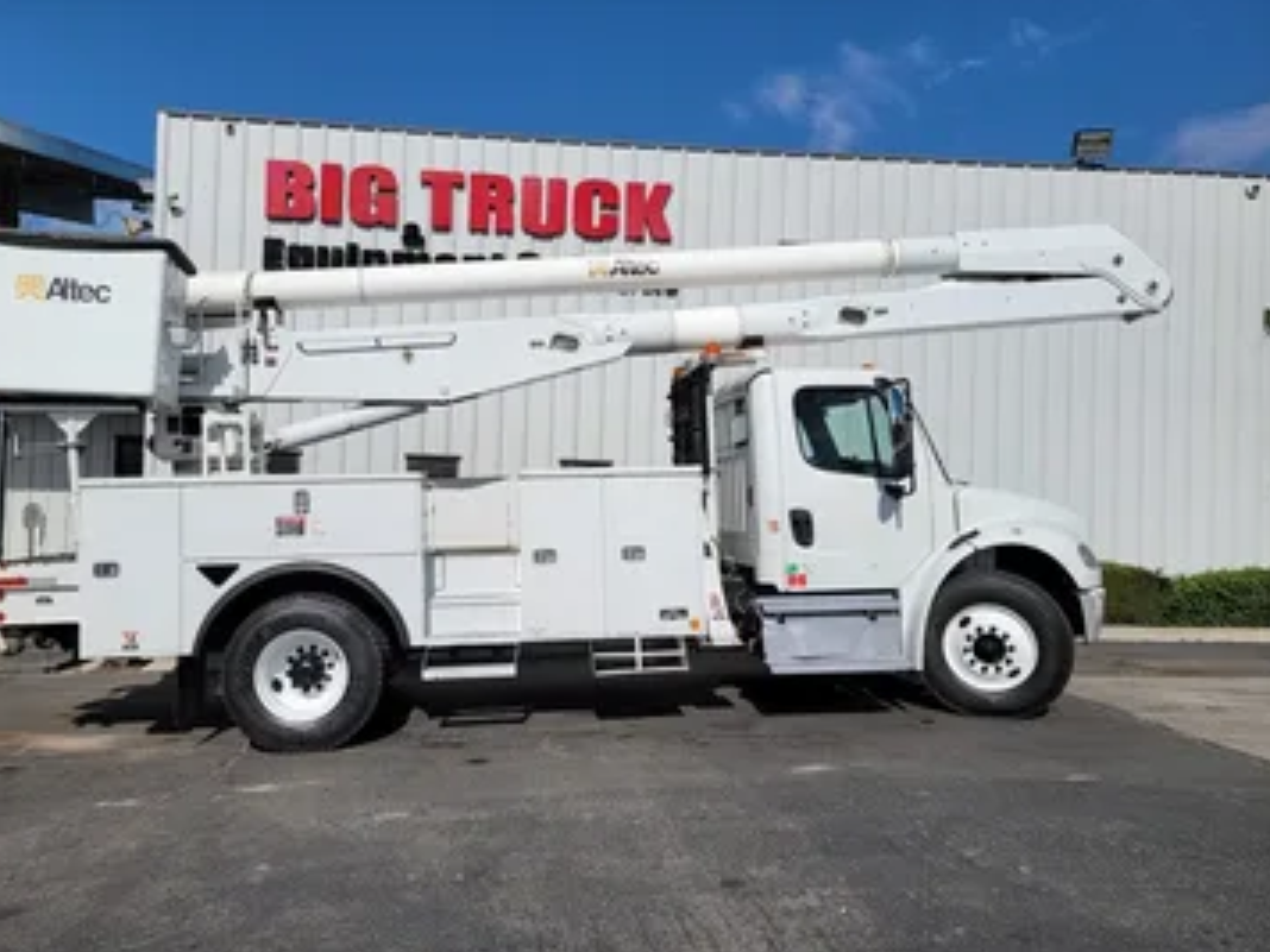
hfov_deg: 65.2
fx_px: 991
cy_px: 467
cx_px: 578
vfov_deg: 51.4
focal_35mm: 27
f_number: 1.8
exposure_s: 1/2204
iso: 16
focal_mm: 6.7
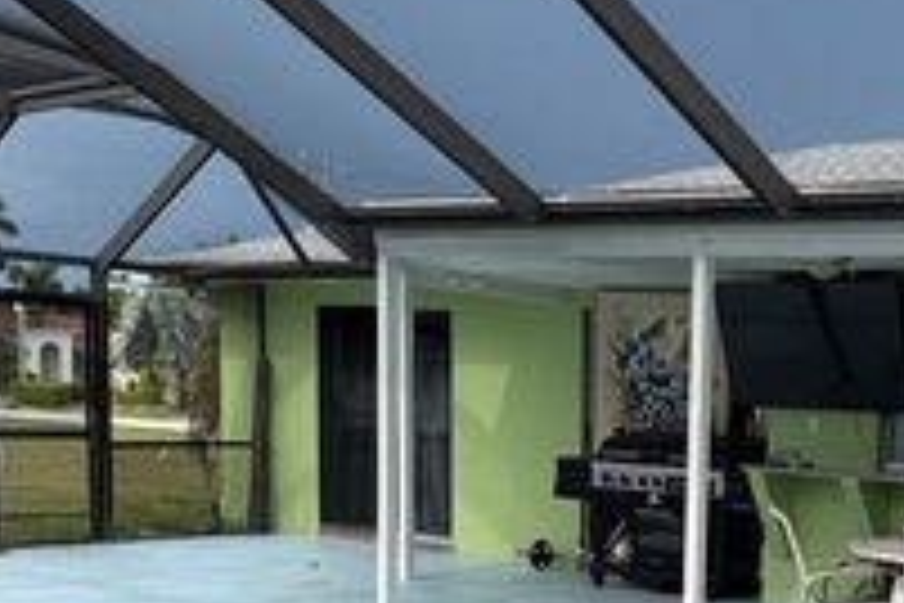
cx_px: 832
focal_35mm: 62
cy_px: 632
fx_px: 1557
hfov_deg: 30.8
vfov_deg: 21.0
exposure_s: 1/2703
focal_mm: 6.76
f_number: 1.78
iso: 80
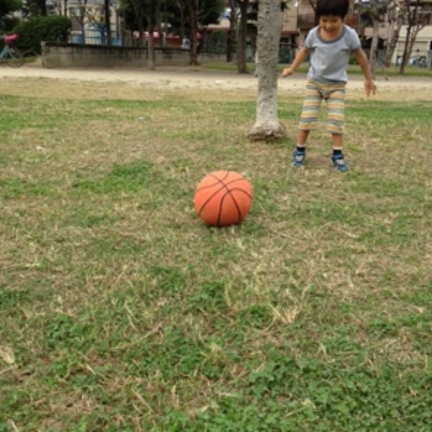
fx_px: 593
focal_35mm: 42
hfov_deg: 40.0
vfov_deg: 40.0
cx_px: 217
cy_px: 198
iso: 64
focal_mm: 4.28
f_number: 2.4
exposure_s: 1/325
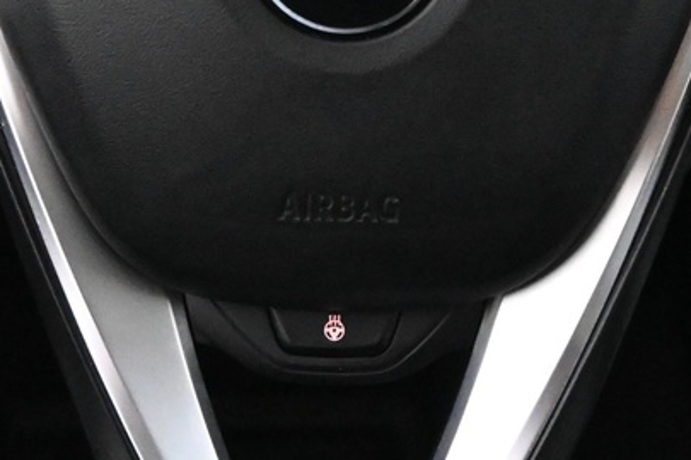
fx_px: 1958
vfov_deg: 13.1
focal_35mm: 102
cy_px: -78
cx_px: 353
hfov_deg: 20.0
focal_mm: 17
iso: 6400
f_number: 3.5
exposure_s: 1/30
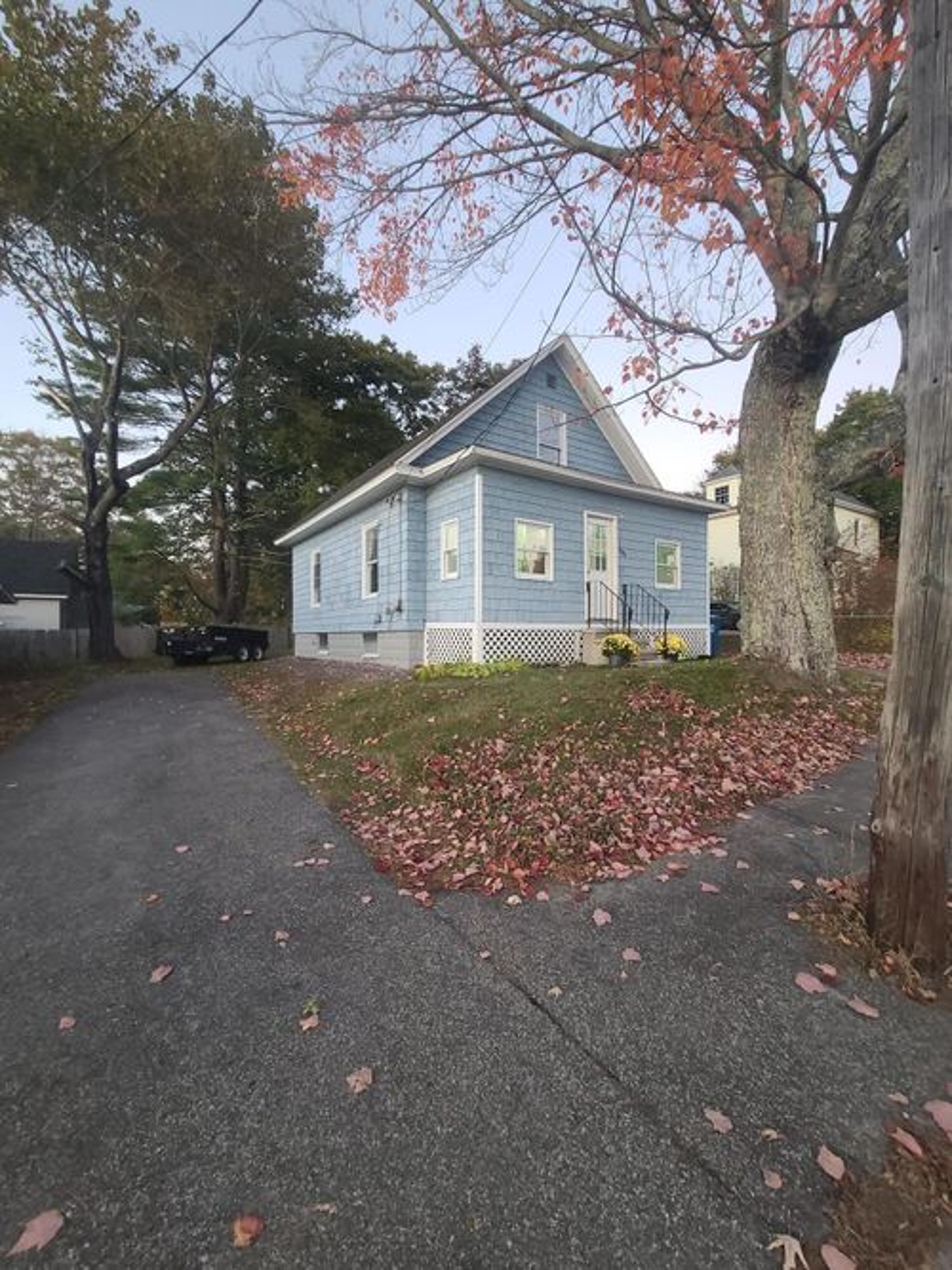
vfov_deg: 106.2
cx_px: 476
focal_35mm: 13
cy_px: 635
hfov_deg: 89.9
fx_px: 477
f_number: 2.2
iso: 400
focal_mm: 2.2
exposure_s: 1/30
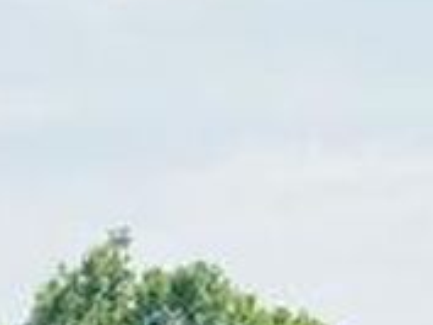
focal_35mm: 277
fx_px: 3467
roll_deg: +0.4
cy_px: 909
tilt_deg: -1.6
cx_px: -460
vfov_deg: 5.1
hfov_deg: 6.9
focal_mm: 6.76
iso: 64
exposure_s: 1/470
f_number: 1.78
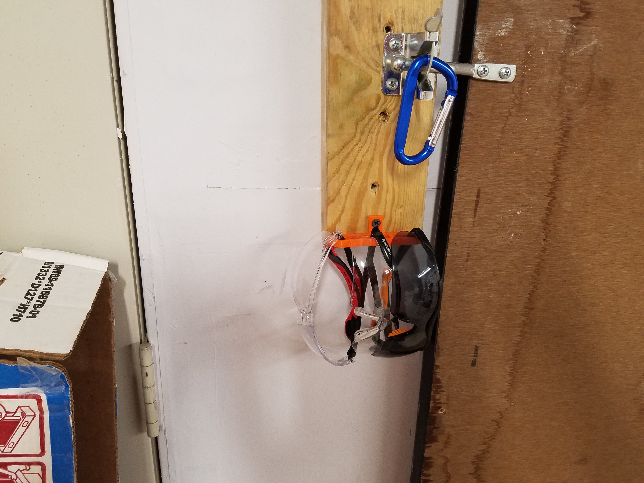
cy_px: 242
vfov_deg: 53.1
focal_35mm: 26
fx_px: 484
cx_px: 322
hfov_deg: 67.3
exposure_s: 1/30
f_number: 1.7
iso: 125
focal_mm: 4.2
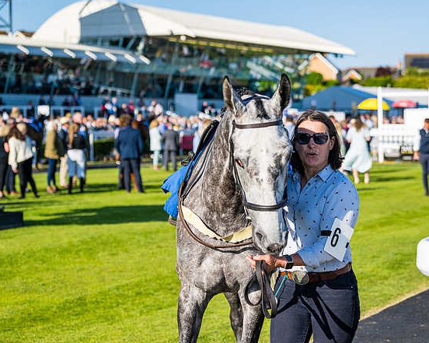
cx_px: 269
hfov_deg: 21.2
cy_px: 188
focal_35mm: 90
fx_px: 1142
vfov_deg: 17.1
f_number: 4
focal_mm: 70
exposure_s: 1/2000
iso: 200
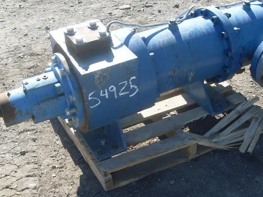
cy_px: 98
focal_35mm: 51
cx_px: 147
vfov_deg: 28.5
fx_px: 387
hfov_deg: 37.5
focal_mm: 6.3
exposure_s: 1/125
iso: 80
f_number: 7.7
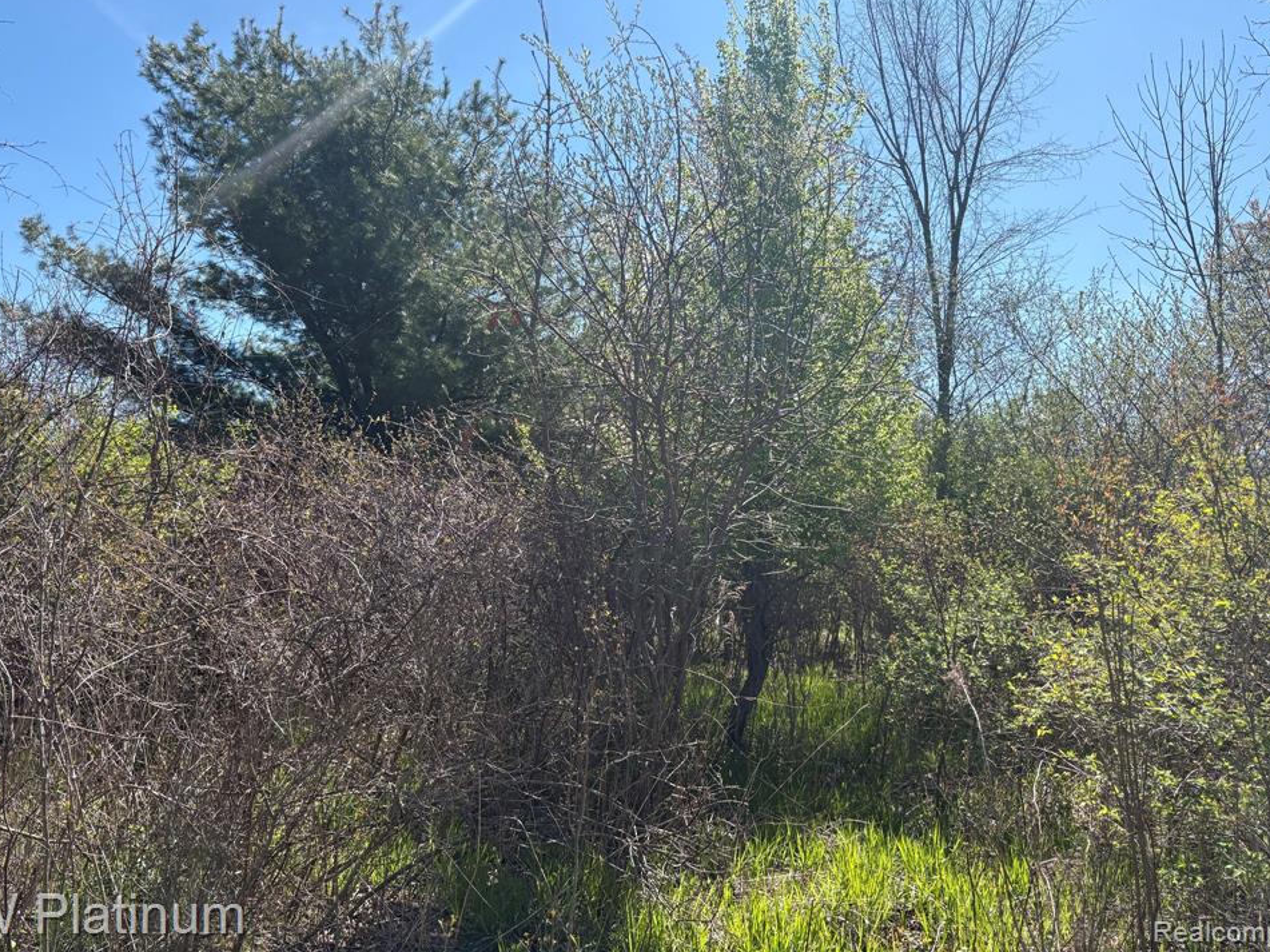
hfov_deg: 63.4
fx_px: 1027
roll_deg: -1.0
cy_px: 441
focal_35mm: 28
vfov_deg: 49.7
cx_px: 605
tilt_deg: +6.5
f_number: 1.6
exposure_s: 1/2208
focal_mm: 5.96
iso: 50
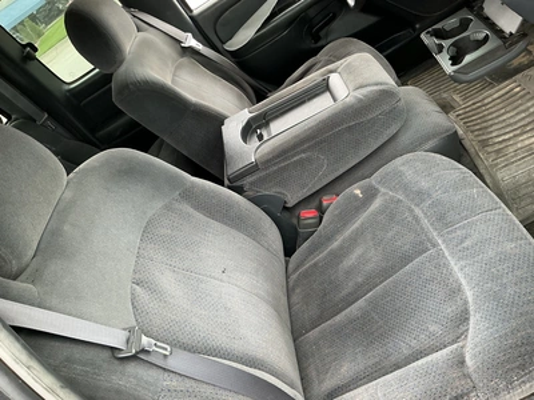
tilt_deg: -31.2
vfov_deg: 49.7
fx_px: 432
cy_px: 200
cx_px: 267
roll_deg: +39.3
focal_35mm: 28
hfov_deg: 63.4
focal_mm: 3
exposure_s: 1/66
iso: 64
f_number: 1.8
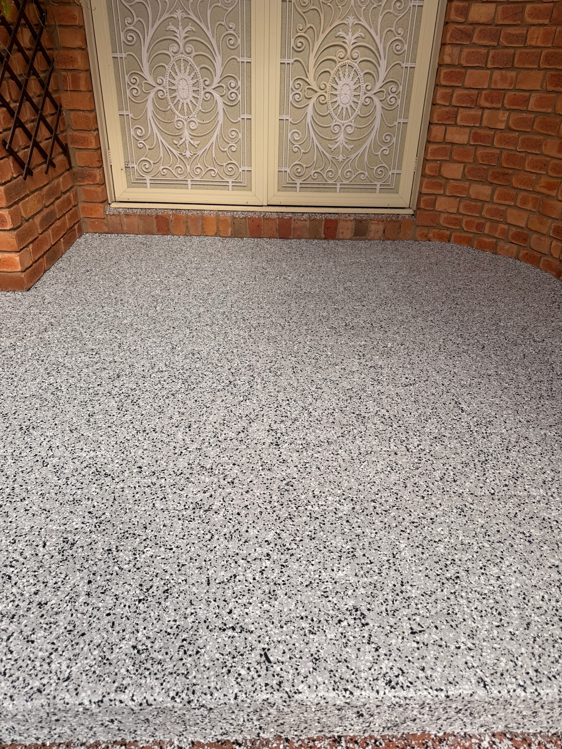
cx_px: 281
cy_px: 374
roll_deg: -1.6
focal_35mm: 24
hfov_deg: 56.8
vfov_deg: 71.6
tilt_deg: -31.9
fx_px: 520
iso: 80
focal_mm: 6.76
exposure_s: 1/4405
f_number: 1.78
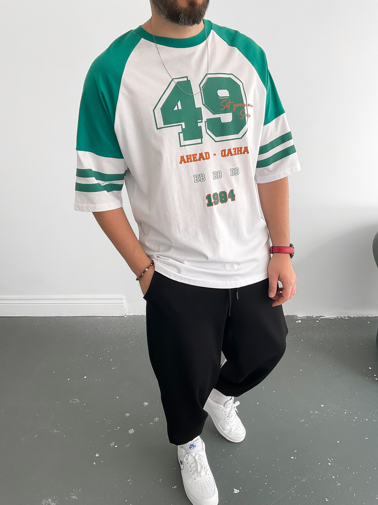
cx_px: 189
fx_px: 422
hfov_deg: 48.2
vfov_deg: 61.7
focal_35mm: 29
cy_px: 252
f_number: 1.8
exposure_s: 1/120
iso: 32
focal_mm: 3
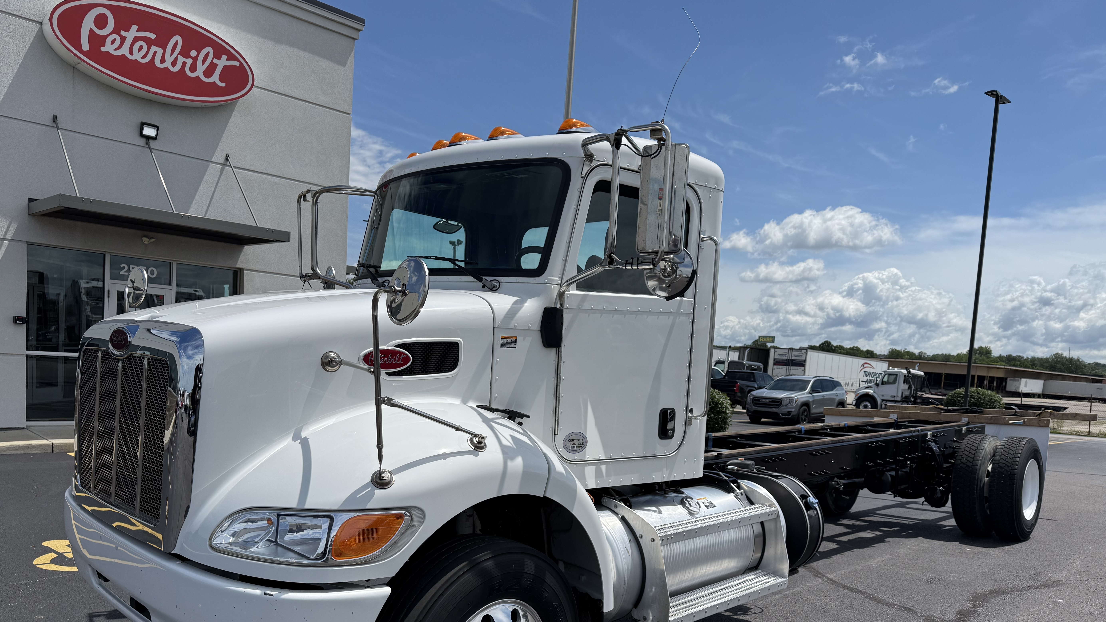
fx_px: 792
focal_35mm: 27
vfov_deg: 42.3
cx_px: 548
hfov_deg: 69.9
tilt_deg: -3.4
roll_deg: -3.7
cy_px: 417
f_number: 1.78
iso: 80
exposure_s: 1/8130
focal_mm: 6.76
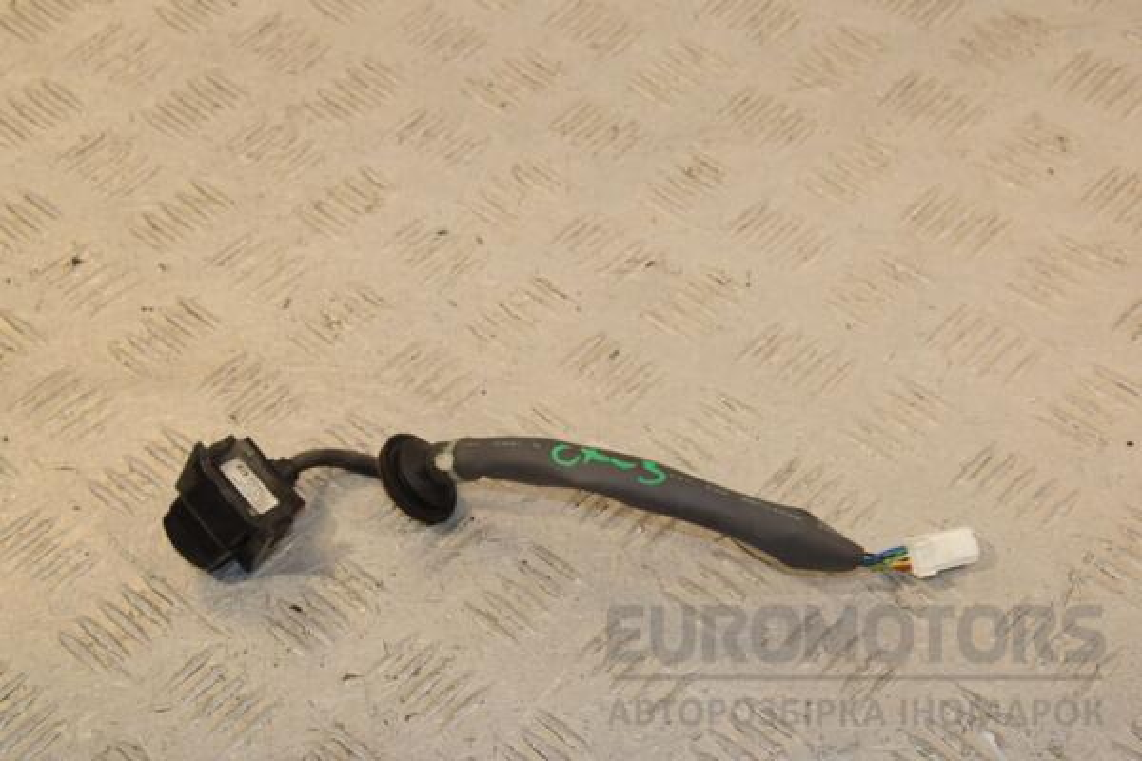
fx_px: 2141
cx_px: 571
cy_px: 380
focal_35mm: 68
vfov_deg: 20.2
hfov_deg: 29.9
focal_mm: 45
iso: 800
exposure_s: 1/200
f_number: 9
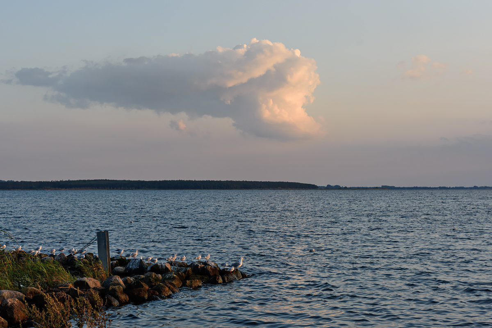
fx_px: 984
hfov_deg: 28.1
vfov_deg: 18.9
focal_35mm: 72
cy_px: 164
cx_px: 246
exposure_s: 1/200
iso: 200
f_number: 9
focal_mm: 48
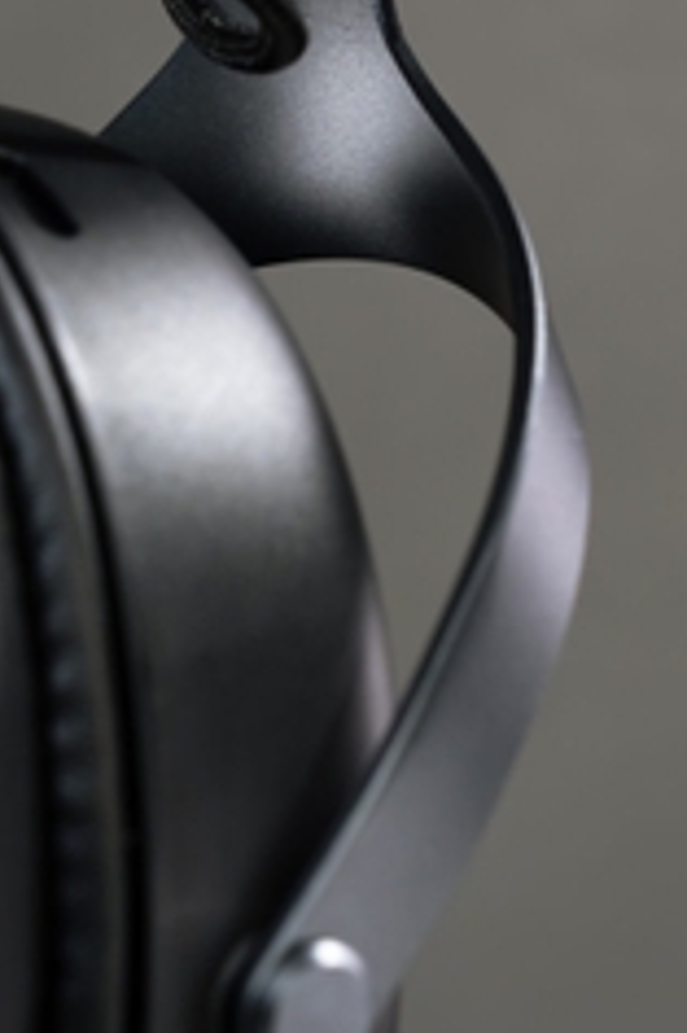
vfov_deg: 9.6
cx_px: 223
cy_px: 214
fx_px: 6134
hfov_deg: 6.4
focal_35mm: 214
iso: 800
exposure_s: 1/100
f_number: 8
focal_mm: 70
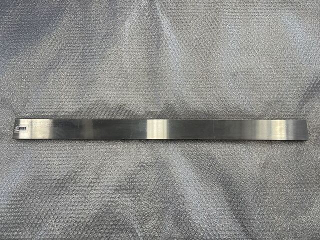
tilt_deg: -81.1
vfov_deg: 53.1
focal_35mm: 26
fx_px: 240
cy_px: 120
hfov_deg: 67.3
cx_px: 160
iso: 80
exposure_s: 1/121
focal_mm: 5.1
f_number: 1.6
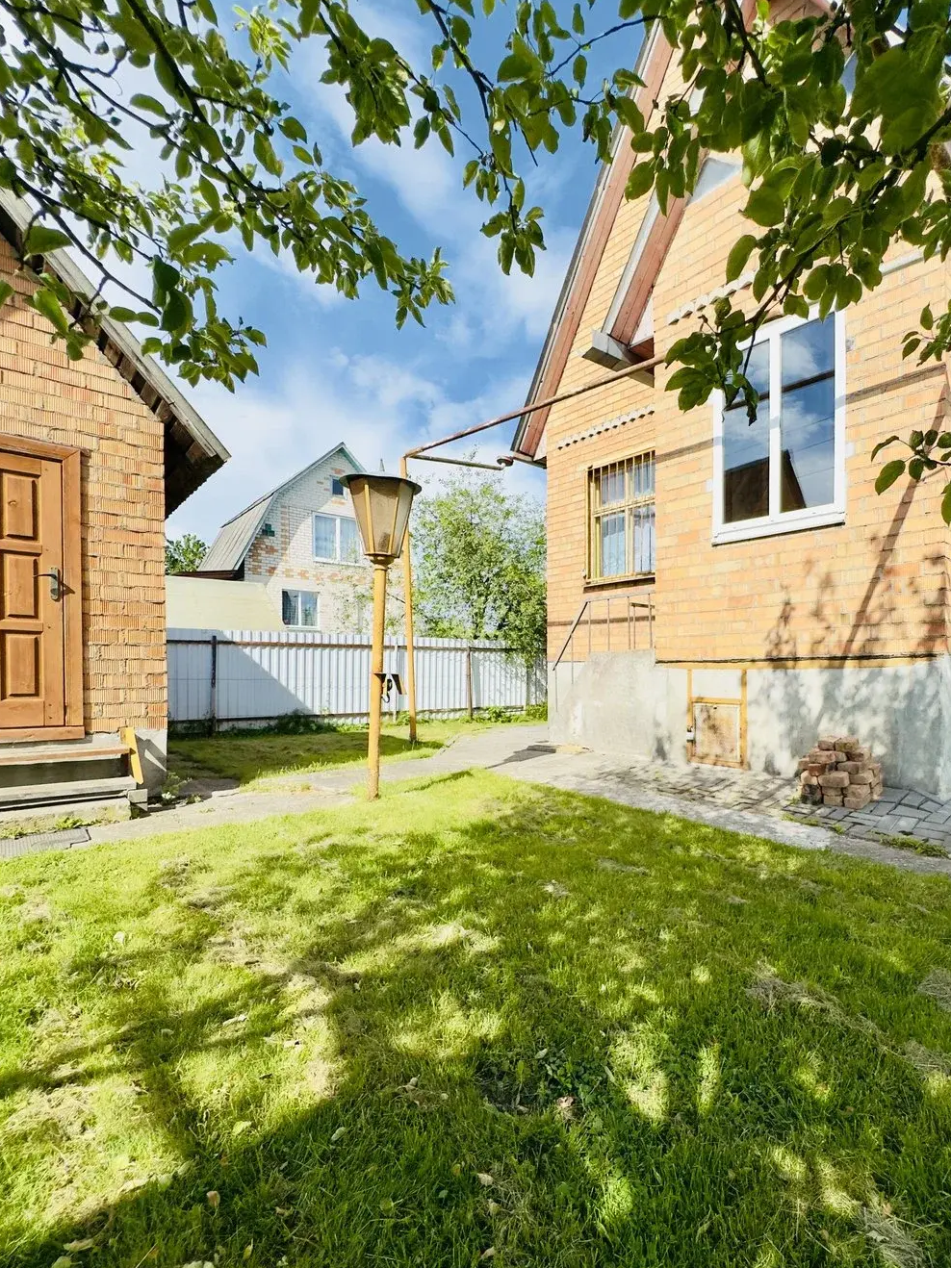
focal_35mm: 17
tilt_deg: +0.1
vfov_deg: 90.9
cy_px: 684
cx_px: 571
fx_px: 623
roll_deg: -0.8
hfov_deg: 73.9
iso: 50
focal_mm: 2.22
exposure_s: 1/2208
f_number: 2.2
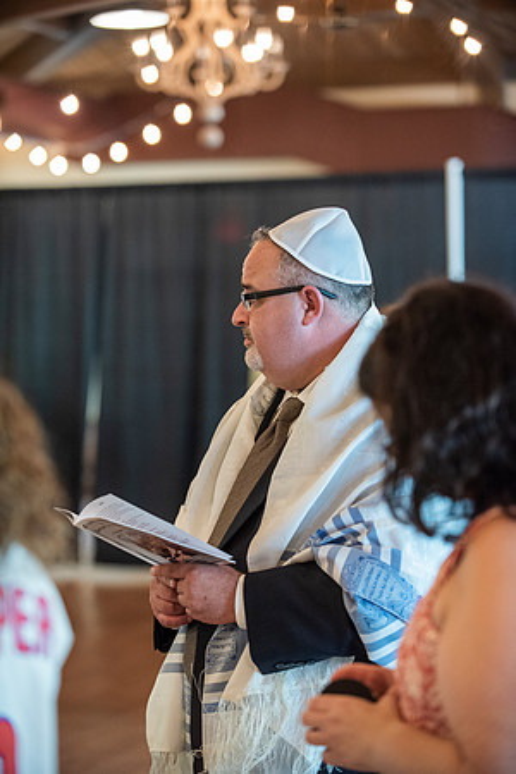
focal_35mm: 102
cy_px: 387
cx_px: 258
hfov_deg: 13.4
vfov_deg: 20.0
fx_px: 2193
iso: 3200
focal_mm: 102
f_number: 3.2
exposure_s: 1/60
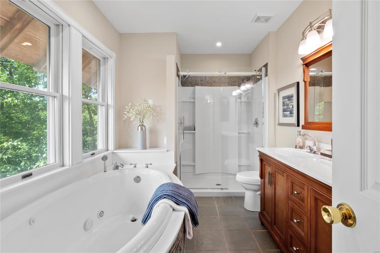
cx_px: 190
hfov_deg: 96.7
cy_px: 126
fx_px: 169
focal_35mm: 16
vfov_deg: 73.7
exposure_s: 1/4
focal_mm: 8
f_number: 10
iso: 400
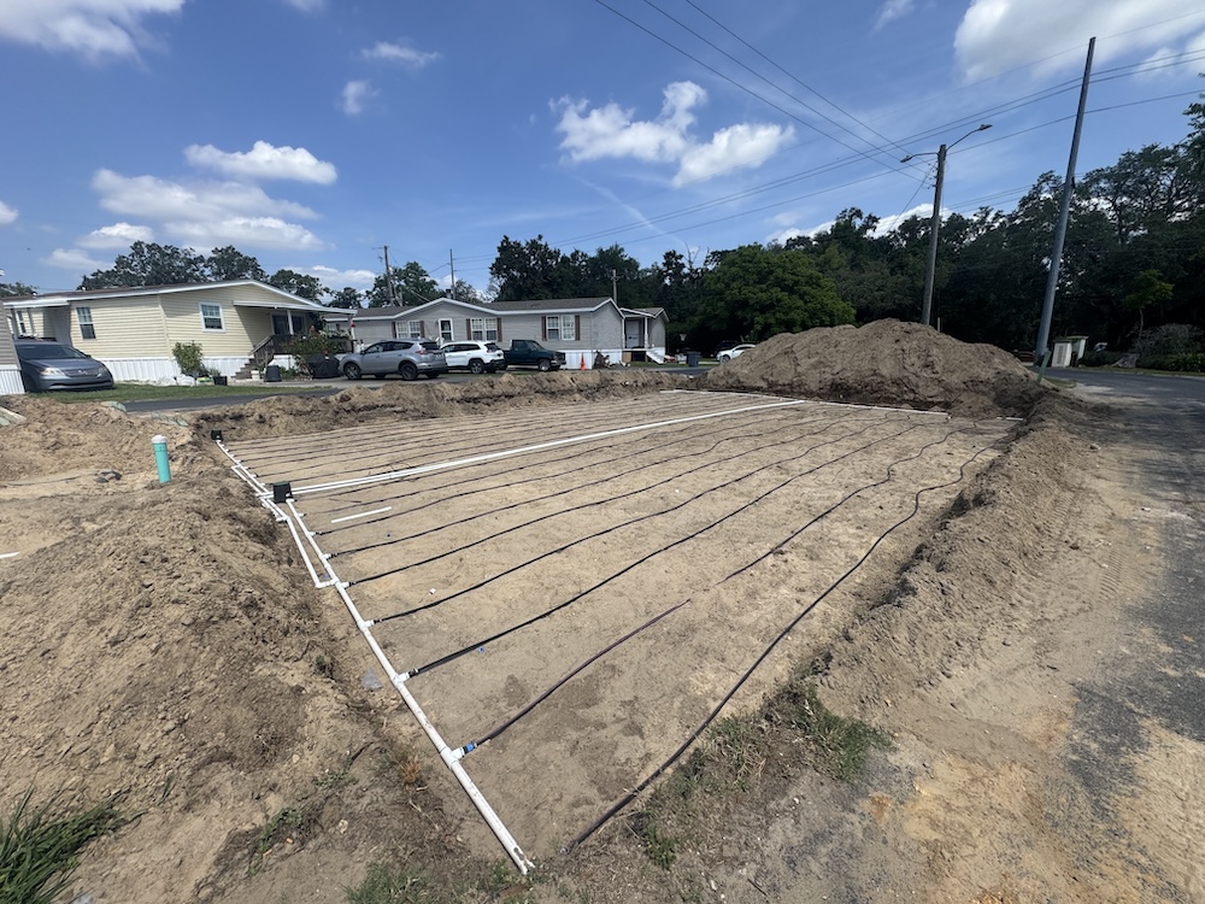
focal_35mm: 14
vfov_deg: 85.7
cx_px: 602
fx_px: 487
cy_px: 452
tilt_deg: -12.2
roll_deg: +0.4
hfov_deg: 102.1
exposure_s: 1/1976
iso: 40
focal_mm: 2.22
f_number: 2.2
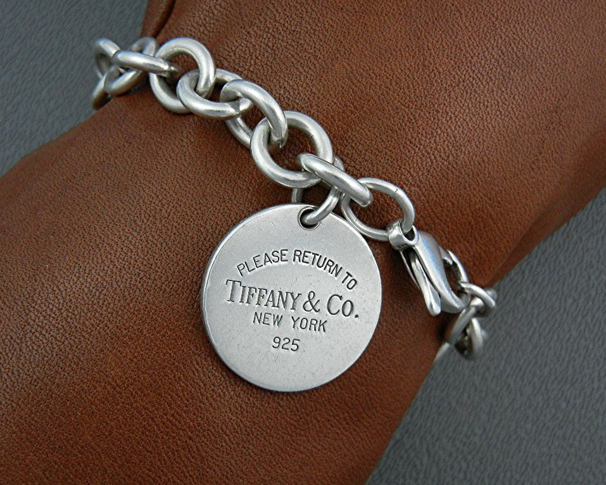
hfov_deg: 26.8
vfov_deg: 21.6
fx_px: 1274
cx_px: 298
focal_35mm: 71
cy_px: 242
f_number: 4.1
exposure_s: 1/34.4
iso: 400
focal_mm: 12.2
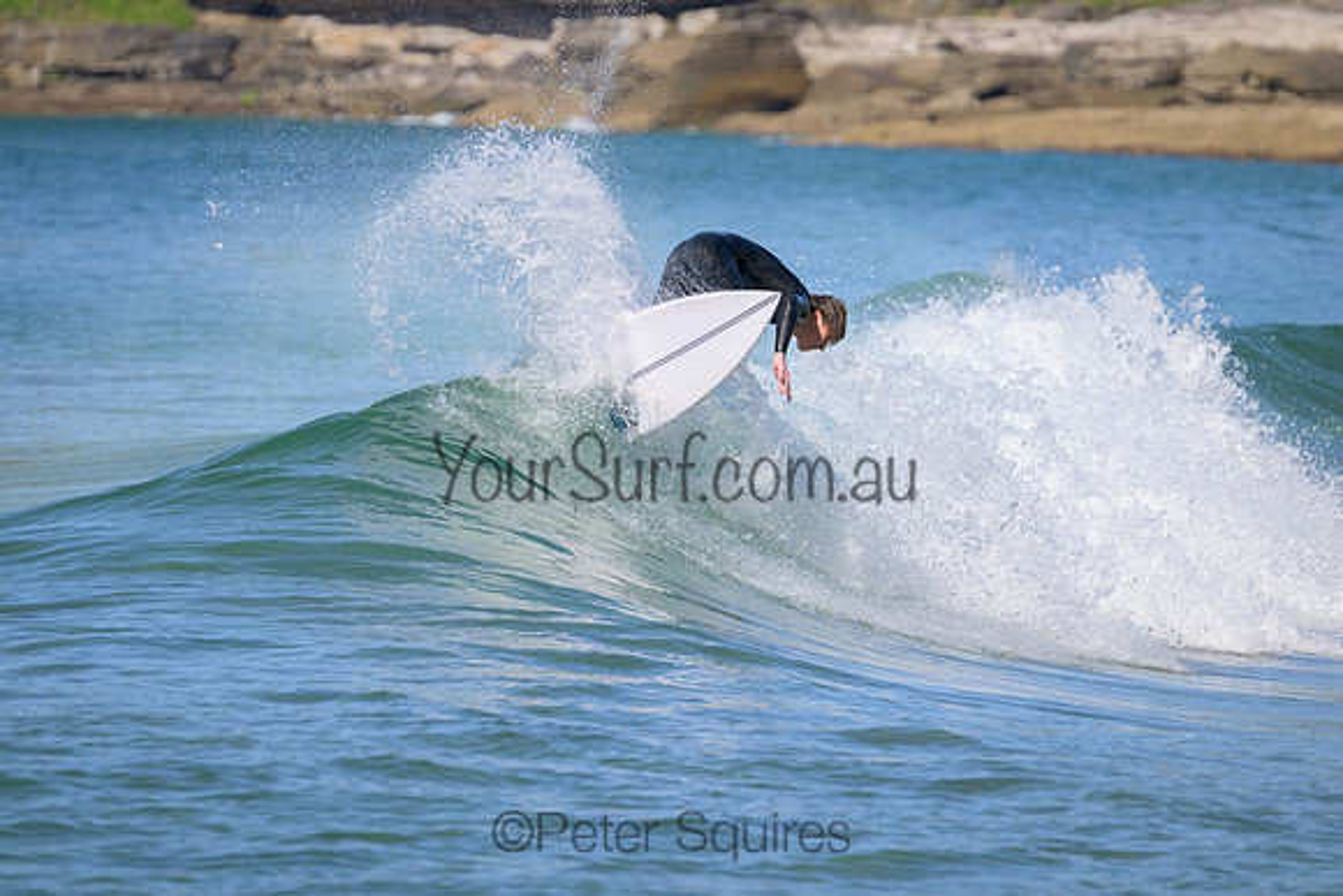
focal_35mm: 580
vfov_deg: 2.4
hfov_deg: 3.6
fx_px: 21641
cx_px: 672
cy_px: 448
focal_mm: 580
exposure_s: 1/2000
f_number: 11
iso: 900
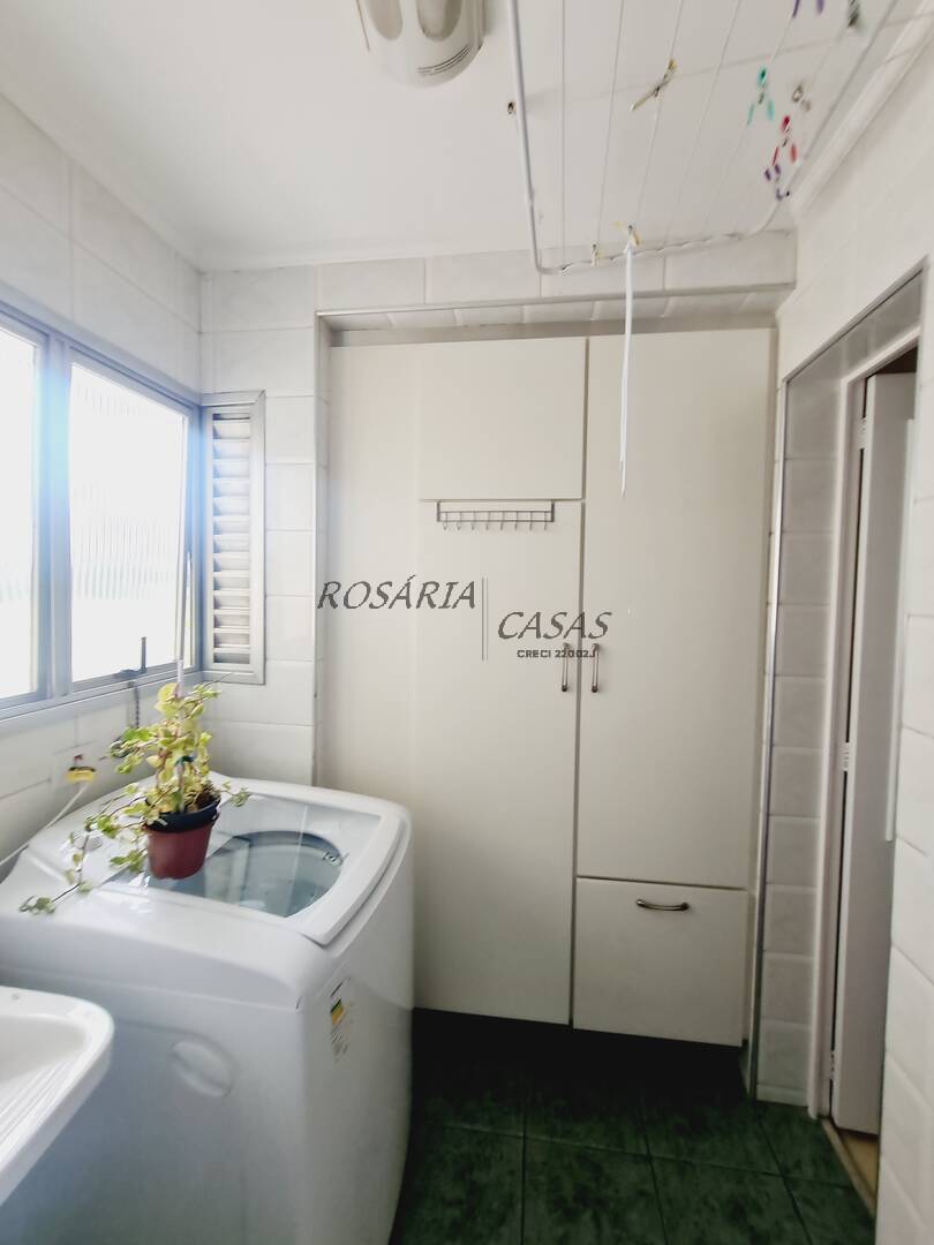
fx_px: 468
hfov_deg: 89.9
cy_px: 622
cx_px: 467
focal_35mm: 13
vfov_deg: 106.2
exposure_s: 1/60
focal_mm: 2.2
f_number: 2.2
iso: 64
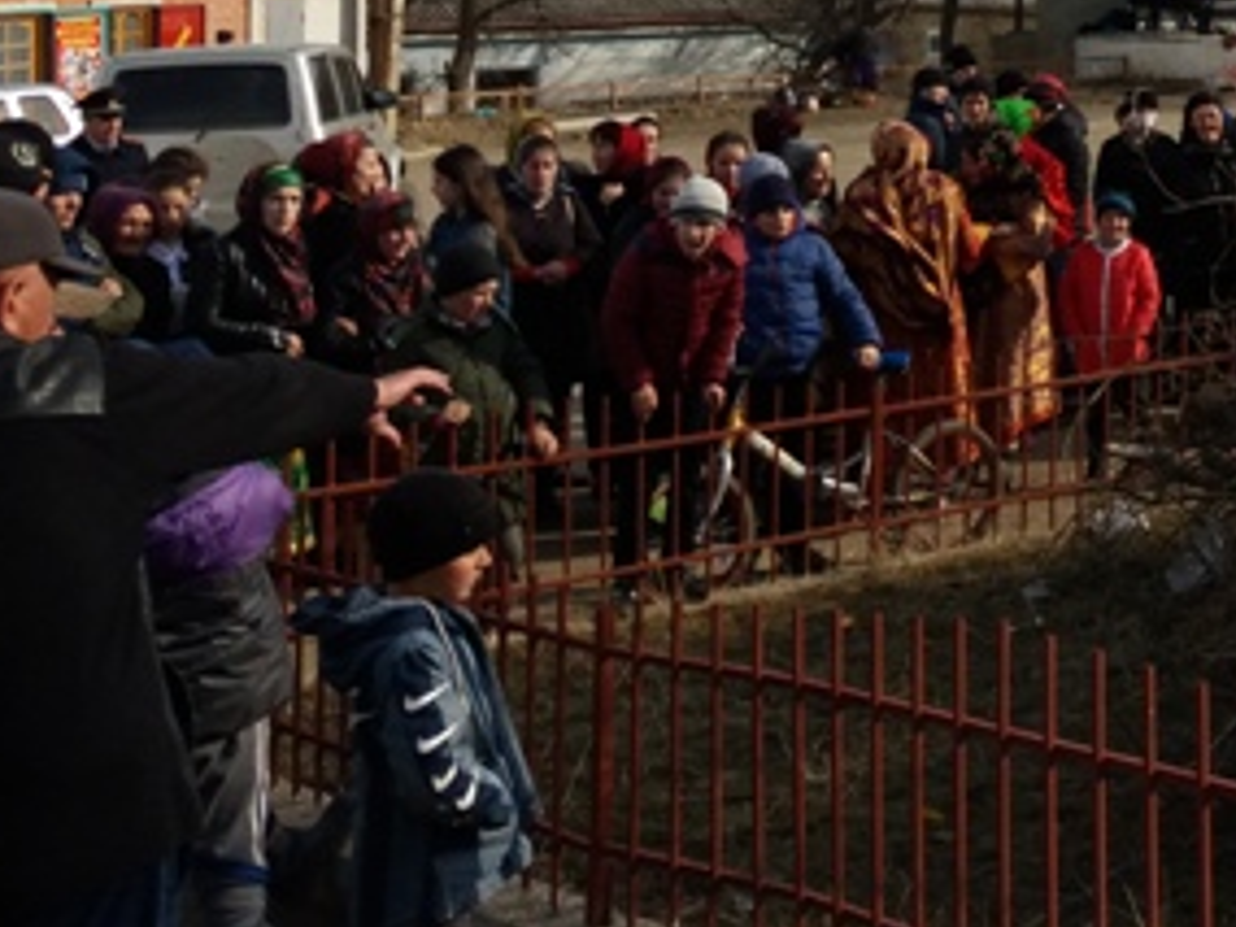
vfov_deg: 22.0
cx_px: 1327
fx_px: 2249
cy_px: -109
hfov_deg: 28.2
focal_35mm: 63
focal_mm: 3.7
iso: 64
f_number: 1.9
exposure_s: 1/1735
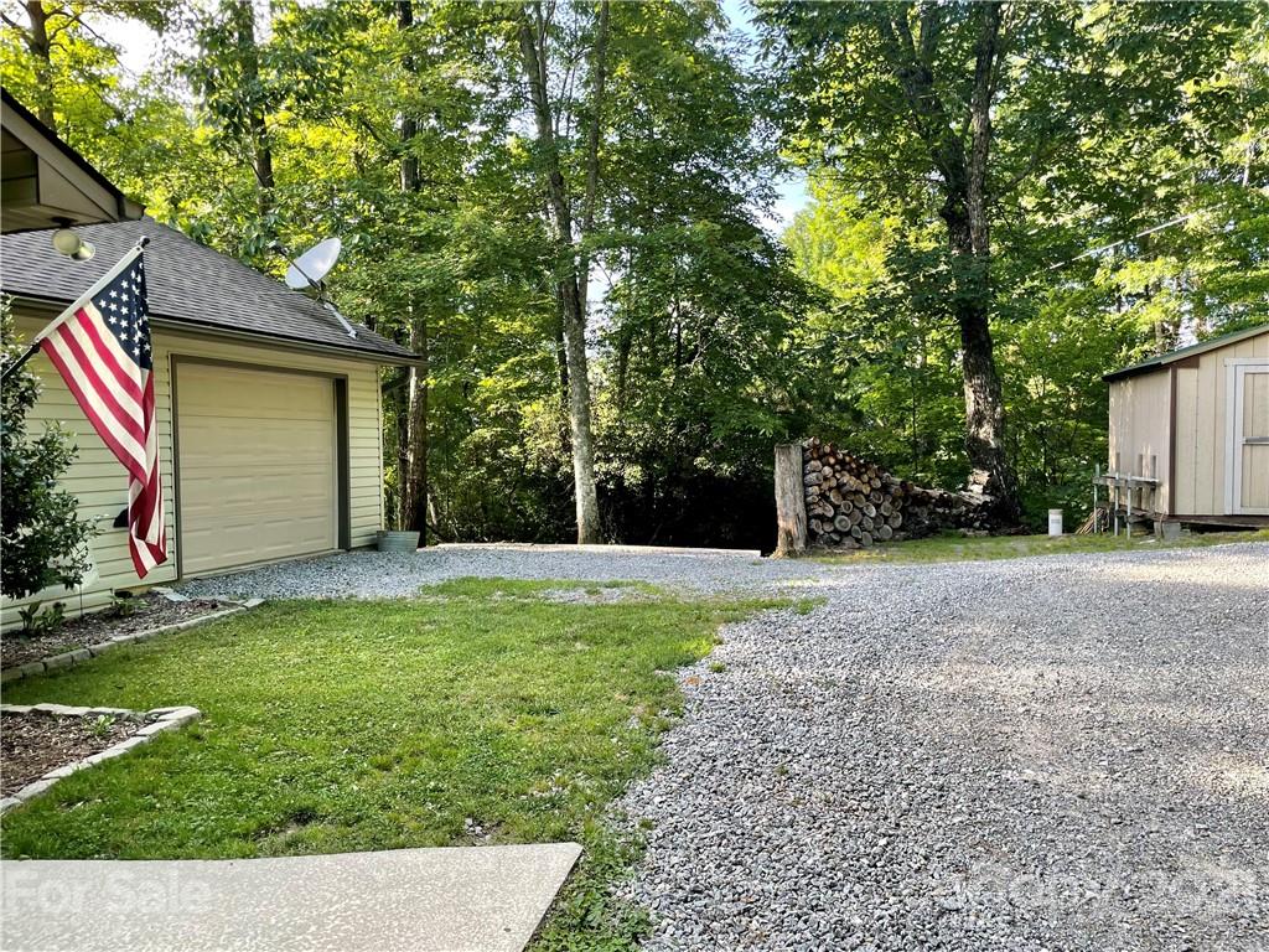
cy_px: 476
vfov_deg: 53.1
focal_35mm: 26
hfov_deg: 67.3
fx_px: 953
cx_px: 634
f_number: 1.6
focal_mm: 4.2
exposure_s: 1/175
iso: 32
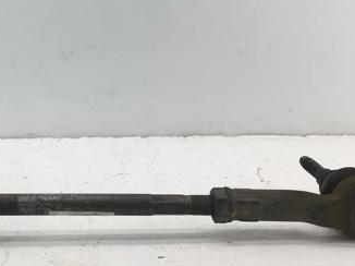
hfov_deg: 32.7
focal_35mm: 57
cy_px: 8
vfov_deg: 24.6
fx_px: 584
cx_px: 62
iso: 25
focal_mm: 4.15
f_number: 2.2
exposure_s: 1/286
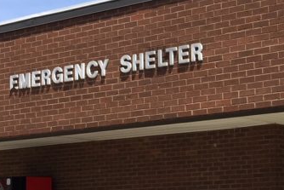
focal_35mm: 93
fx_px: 734
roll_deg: +1.4
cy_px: 165
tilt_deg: +4.5
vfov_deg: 14.6
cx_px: 304
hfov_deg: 20.9
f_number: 2.2
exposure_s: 1/1522
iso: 32
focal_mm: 4.15
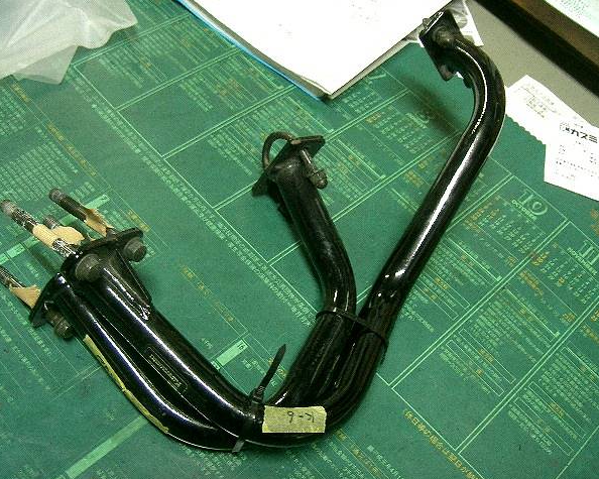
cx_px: 284
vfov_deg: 36.5
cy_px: 241
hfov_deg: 44.8
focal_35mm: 41
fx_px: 727
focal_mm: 8
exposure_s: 1/8
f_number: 2.8
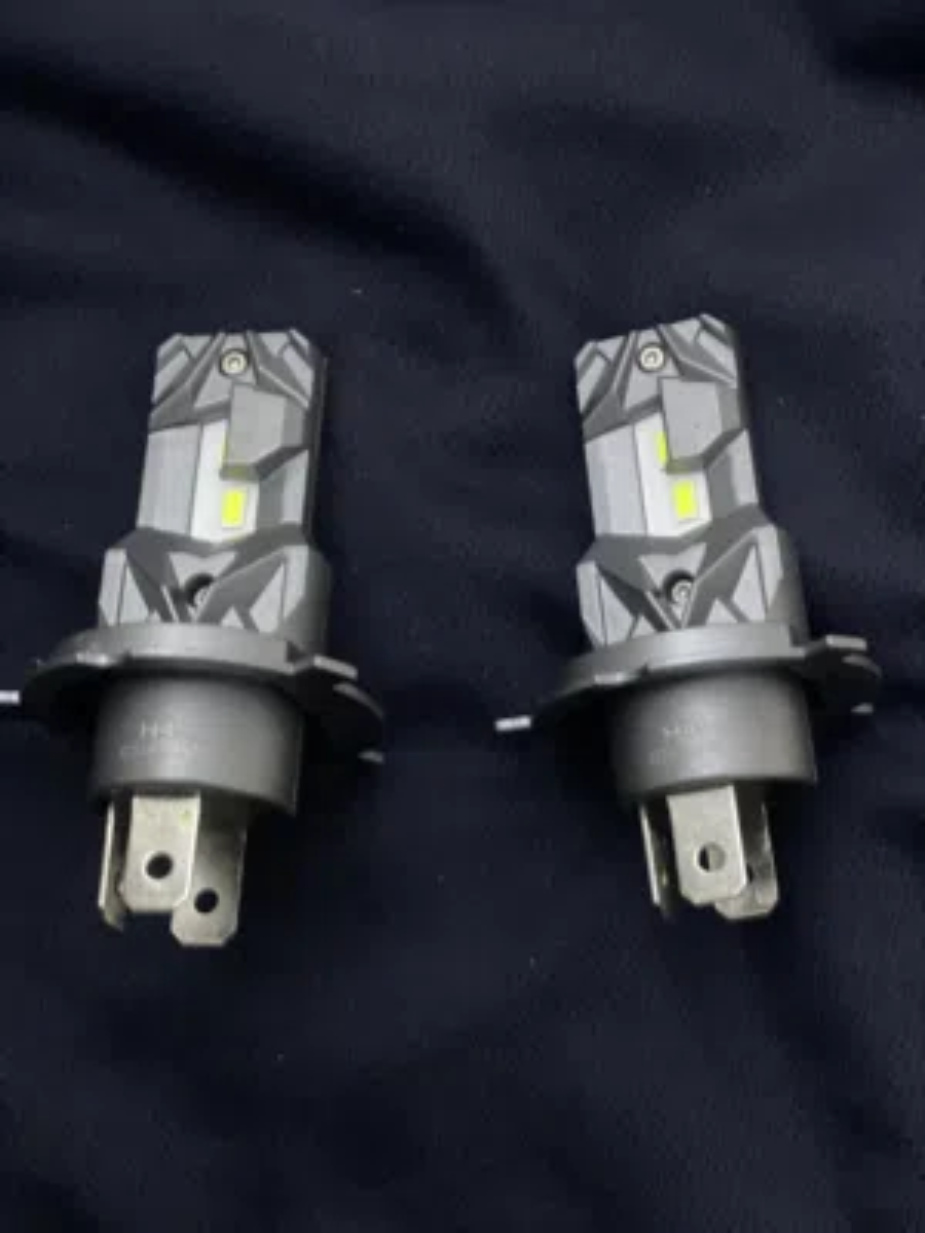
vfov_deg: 36.8
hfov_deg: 28.0
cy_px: 616
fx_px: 1853
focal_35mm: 52
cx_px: 462
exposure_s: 1/14
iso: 500
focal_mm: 6
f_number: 2
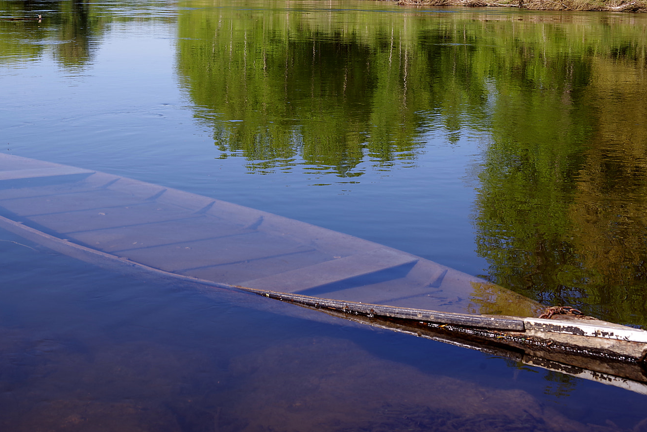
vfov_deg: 21.7
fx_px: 1115
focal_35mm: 62
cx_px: 170
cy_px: 99
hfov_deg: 31.8
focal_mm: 40
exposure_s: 1/60
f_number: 13
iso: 100
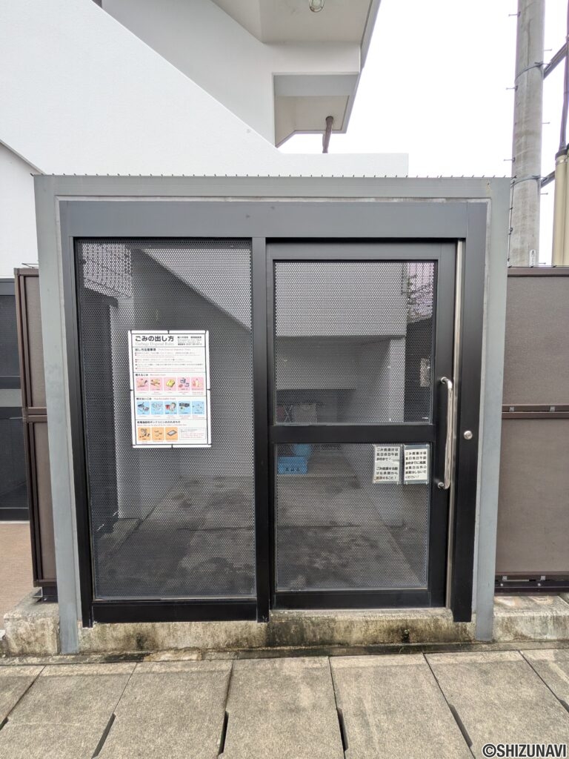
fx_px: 307
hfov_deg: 85.7
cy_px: 380
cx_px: 284
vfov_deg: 102.1
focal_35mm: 14
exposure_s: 1/326
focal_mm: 1.83
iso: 50
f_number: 2.2
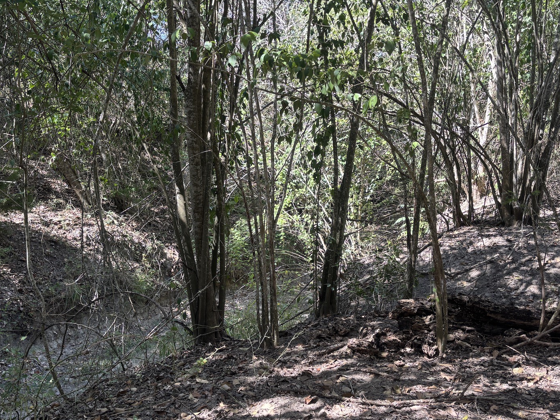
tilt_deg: -9.5
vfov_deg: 38.6
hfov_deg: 49.9
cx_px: 236
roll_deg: -0.7
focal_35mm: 37
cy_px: 235
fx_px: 599
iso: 40
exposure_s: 1/171
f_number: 1.6
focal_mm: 5.96
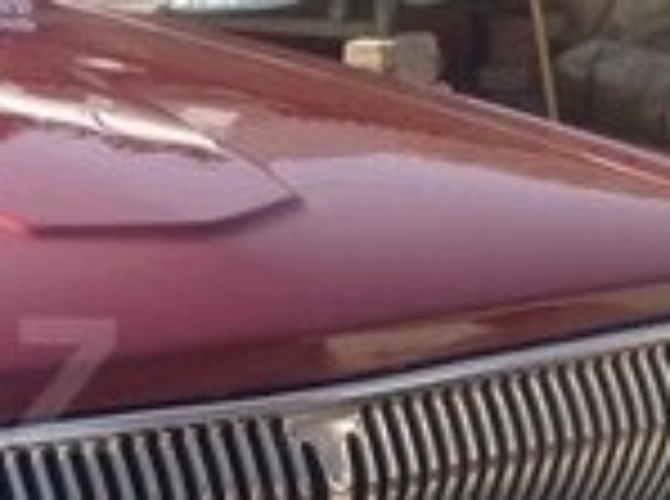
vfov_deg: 9.5
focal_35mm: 155
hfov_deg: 12.2
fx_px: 2993
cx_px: -342
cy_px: 385
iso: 50
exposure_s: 1/889
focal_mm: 4.28
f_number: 2.4
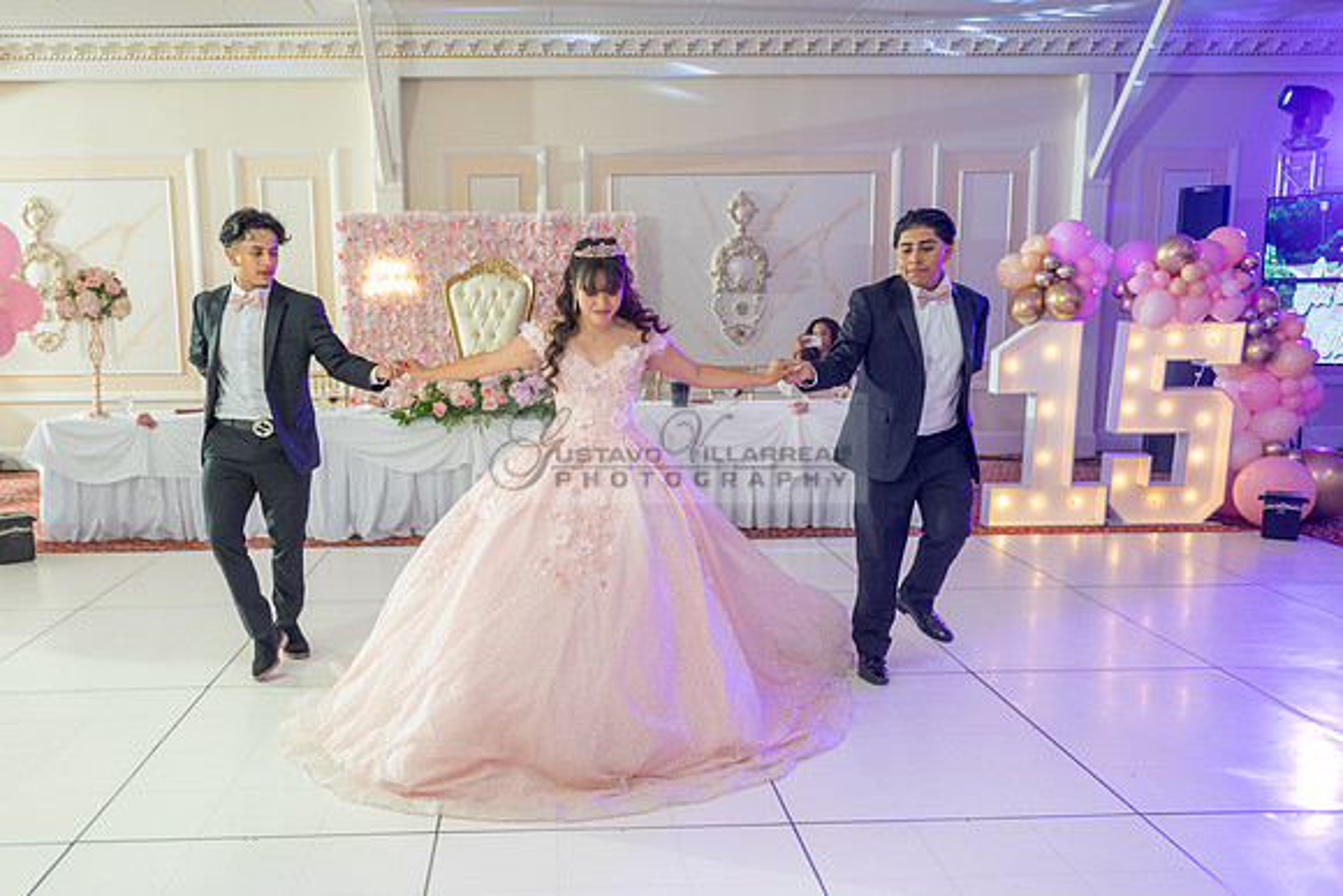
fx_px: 1159
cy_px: 523
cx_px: 585
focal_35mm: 31
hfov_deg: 60.0
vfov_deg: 42.1
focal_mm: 24
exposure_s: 1/100
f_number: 2.8
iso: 400
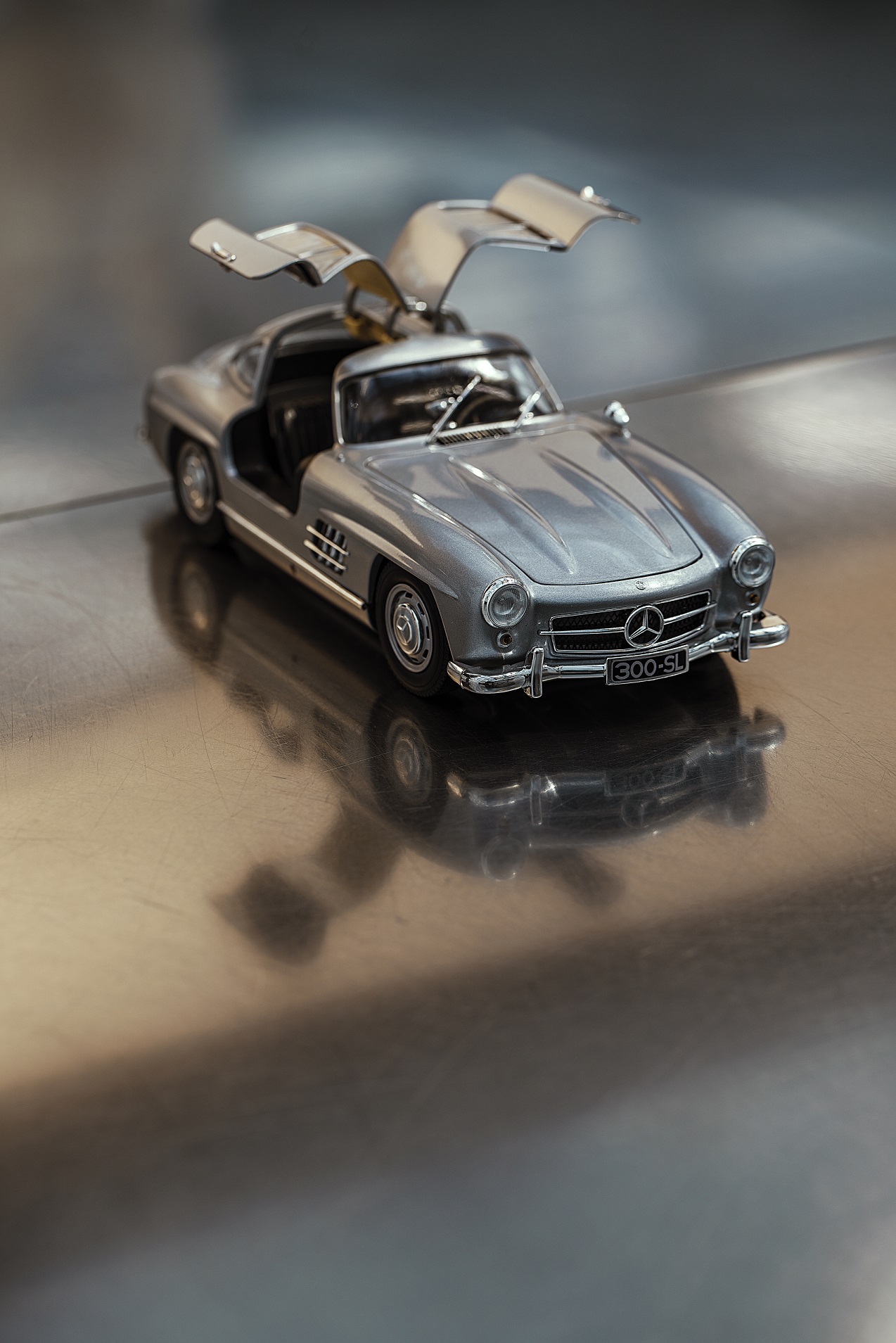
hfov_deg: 13.7
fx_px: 3730
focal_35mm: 100
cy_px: 672
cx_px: 448
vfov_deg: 20.4
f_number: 5.6
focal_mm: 100
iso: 50
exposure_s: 1/13
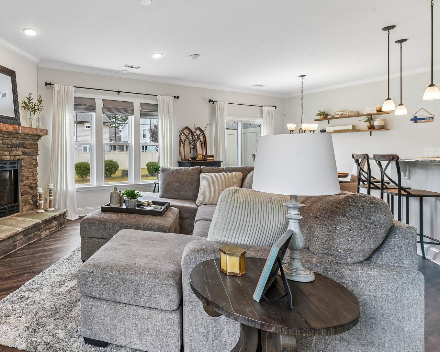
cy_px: 154
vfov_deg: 65.3
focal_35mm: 21
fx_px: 273
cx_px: 118
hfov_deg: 73.0
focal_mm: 14
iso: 200
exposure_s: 1/8
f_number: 9
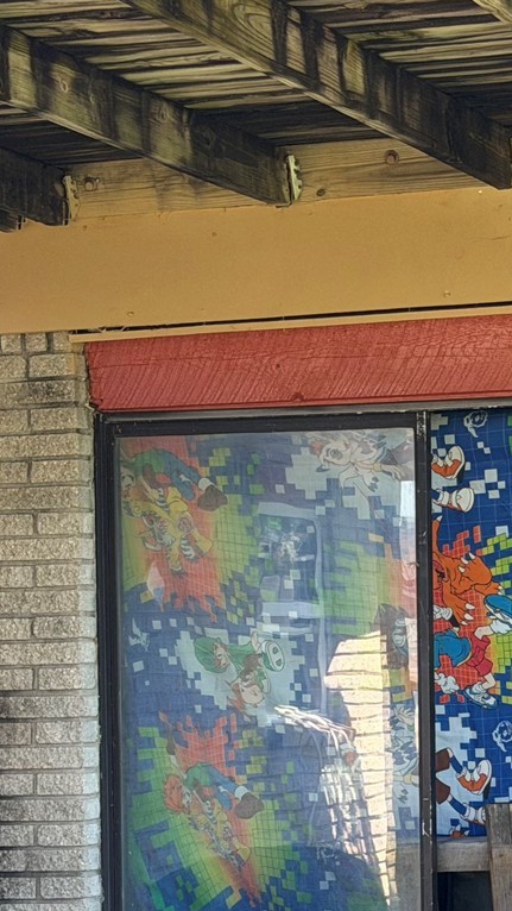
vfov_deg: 16.3
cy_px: 718
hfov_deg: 9.2
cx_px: 466
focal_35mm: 131
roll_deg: +0.7
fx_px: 3161
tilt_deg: -1.1
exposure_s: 1/386
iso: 80
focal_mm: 6.76
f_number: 1.78
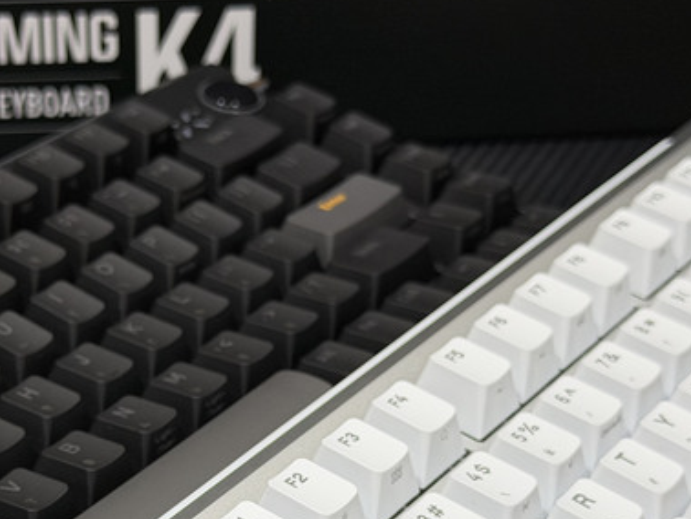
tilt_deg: -31.8
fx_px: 1977
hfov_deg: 19.7
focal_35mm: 99
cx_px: 214
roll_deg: +0.0
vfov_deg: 14.8
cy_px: 493
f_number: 1.78
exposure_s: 1/60
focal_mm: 6.76
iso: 125
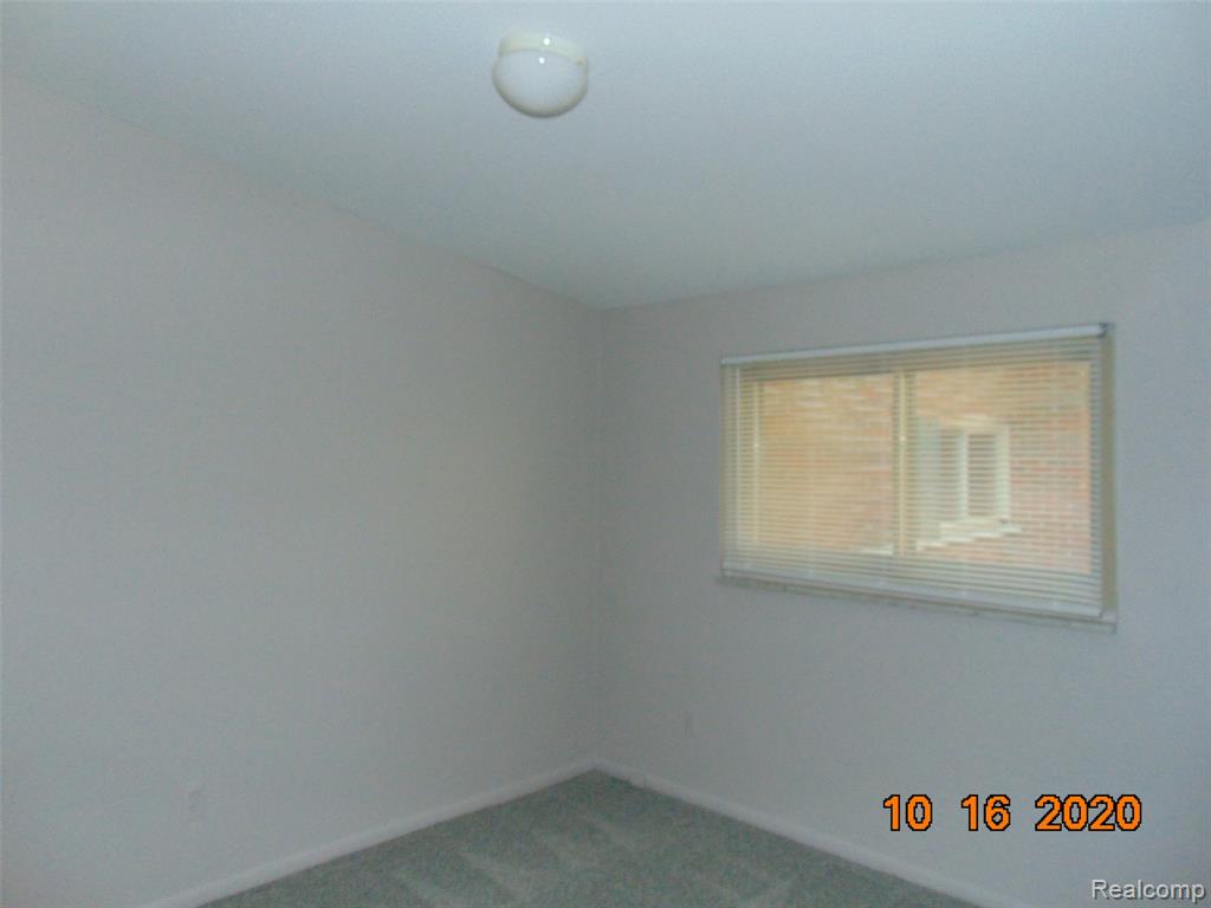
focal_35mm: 25
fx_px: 875
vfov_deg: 54.9
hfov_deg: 69.4
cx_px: 606
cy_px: 454
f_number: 3
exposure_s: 1/30
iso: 200
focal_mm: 4.5
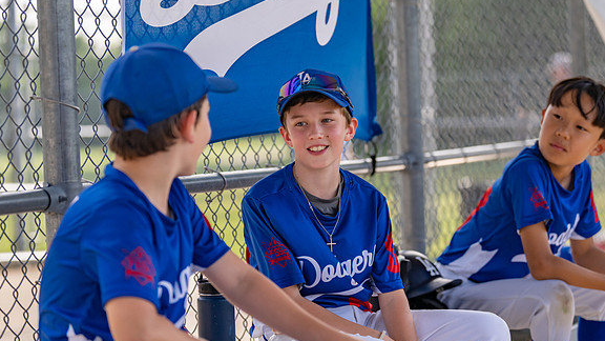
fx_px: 1765
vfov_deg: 11.0
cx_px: 304
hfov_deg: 19.5
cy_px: 162
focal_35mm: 110
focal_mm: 96
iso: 250
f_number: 2.8
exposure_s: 1/2000
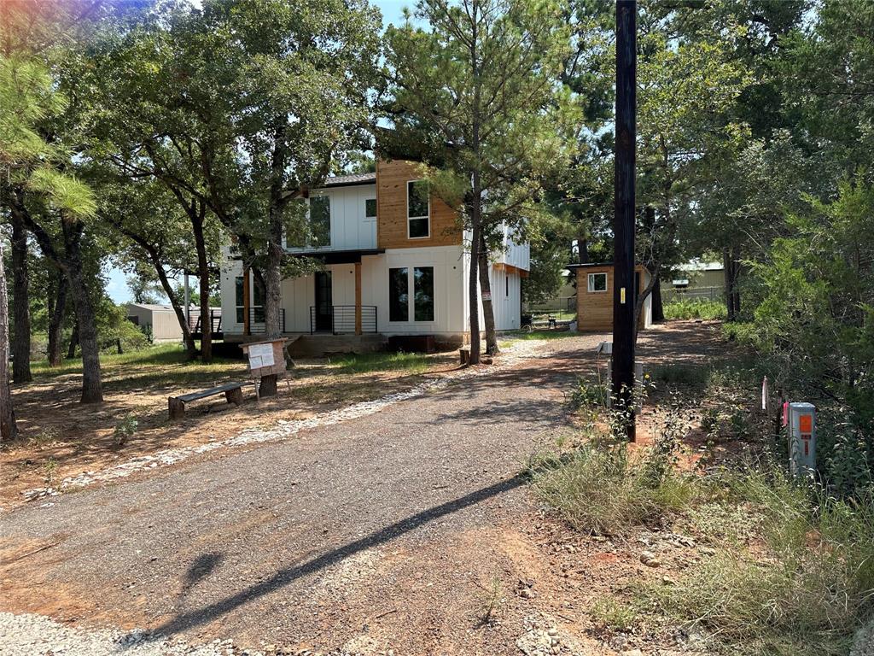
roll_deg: +0.2
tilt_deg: -0.3
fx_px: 606
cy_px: 328
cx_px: 437
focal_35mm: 24
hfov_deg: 71.6
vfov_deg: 56.8
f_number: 1.78
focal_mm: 6.86
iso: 80
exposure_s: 1/2252
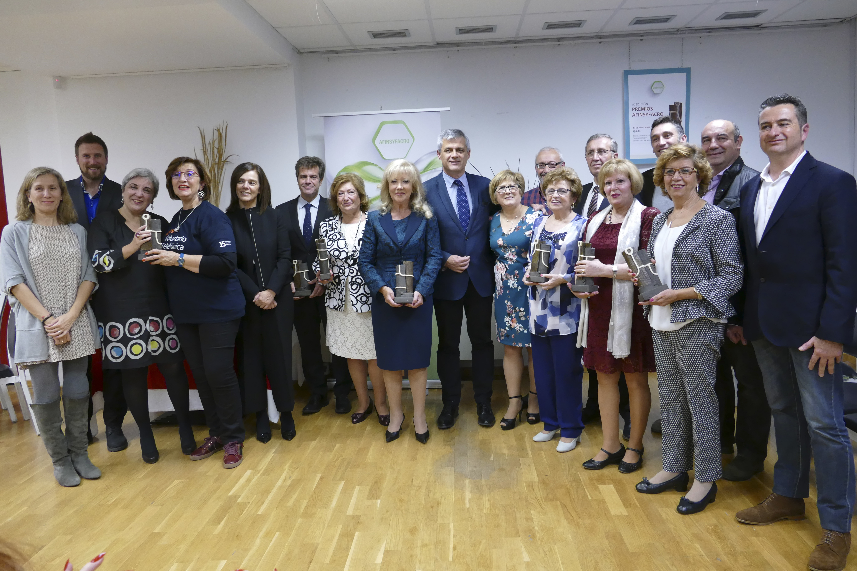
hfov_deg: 71.5
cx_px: 428
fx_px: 595
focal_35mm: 25
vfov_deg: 51.3
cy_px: 286
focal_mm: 9.12
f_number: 2.8
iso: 800
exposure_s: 1/60
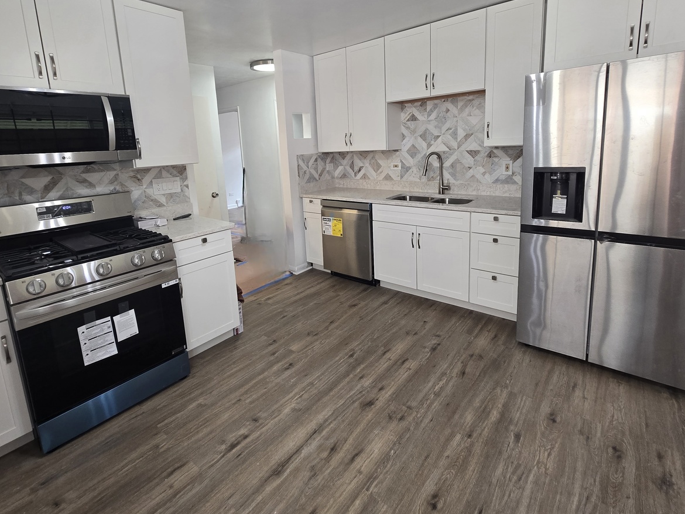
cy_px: 207
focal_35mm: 16
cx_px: 328
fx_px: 317
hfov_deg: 94.4
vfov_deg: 77.3
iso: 125
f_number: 2.2
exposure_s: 1/60.2
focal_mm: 2.2
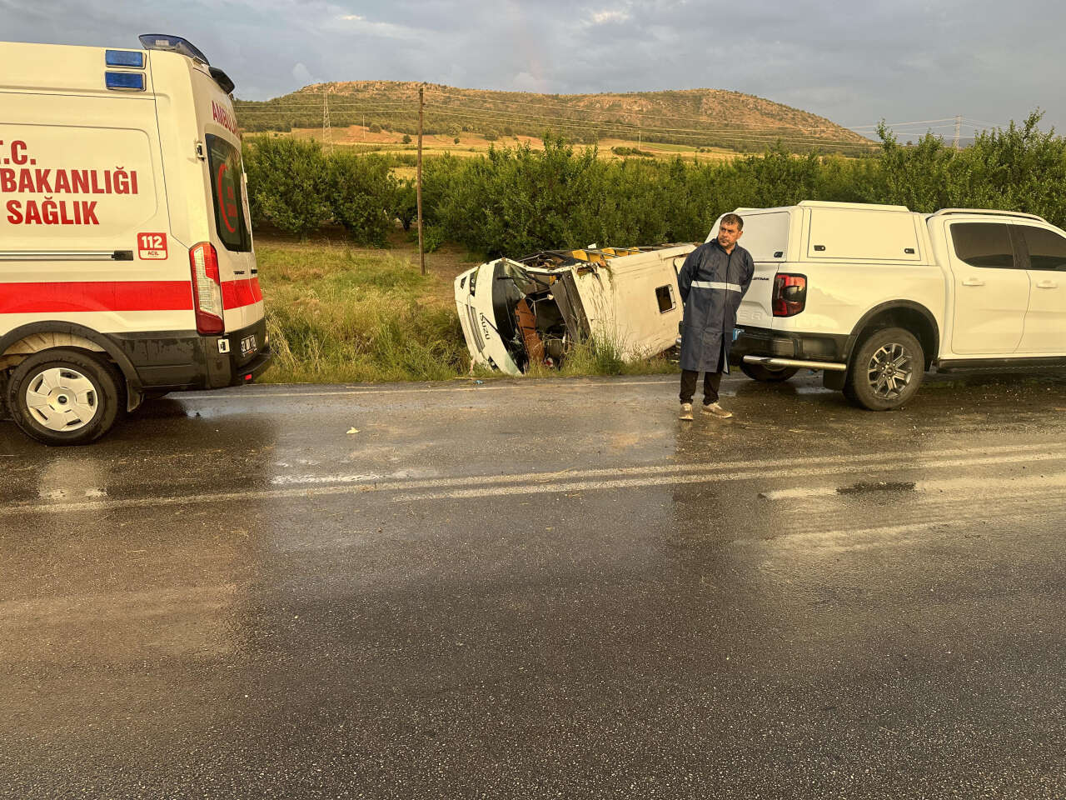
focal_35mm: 24
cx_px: 533
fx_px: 739
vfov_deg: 56.8
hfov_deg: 71.6
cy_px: 400
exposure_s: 1/144
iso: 64
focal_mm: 6.86
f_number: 1.78
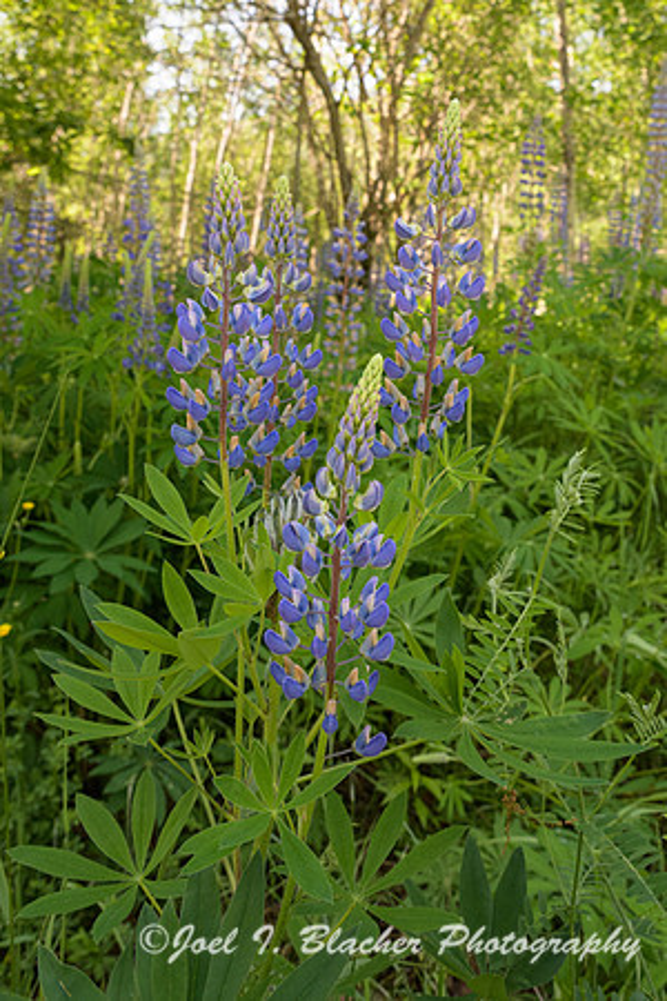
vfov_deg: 69.4
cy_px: 500
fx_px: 723
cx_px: 334
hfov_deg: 49.6
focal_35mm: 26
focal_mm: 26
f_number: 8
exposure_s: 1/100
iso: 720
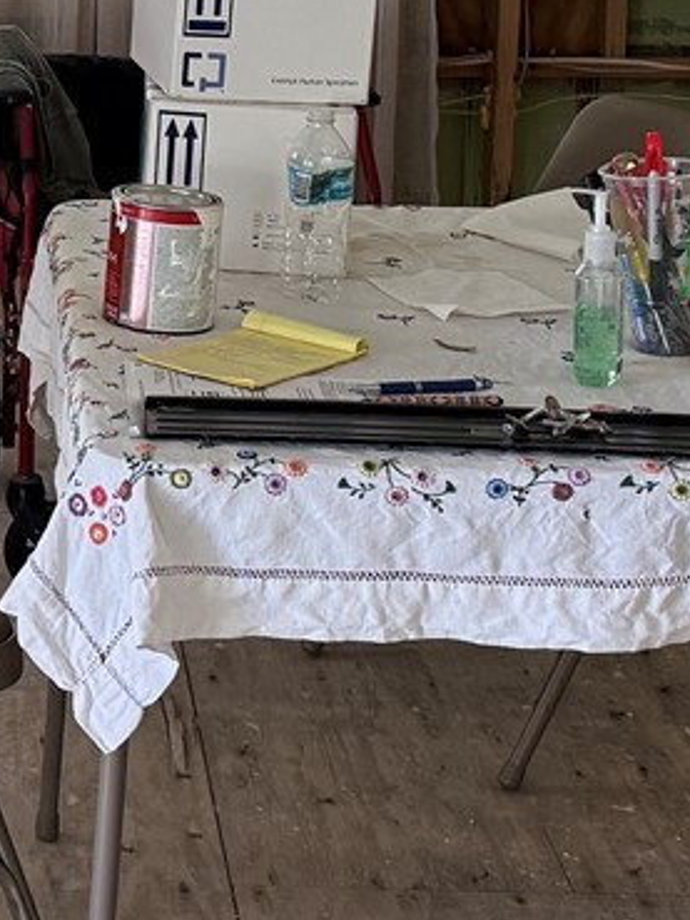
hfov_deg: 13.9
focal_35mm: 104
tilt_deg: -5.0
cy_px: -112
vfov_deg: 18.1
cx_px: -60
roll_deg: -1.1
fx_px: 2762
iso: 200
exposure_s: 1/92
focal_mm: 6.76
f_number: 1.78
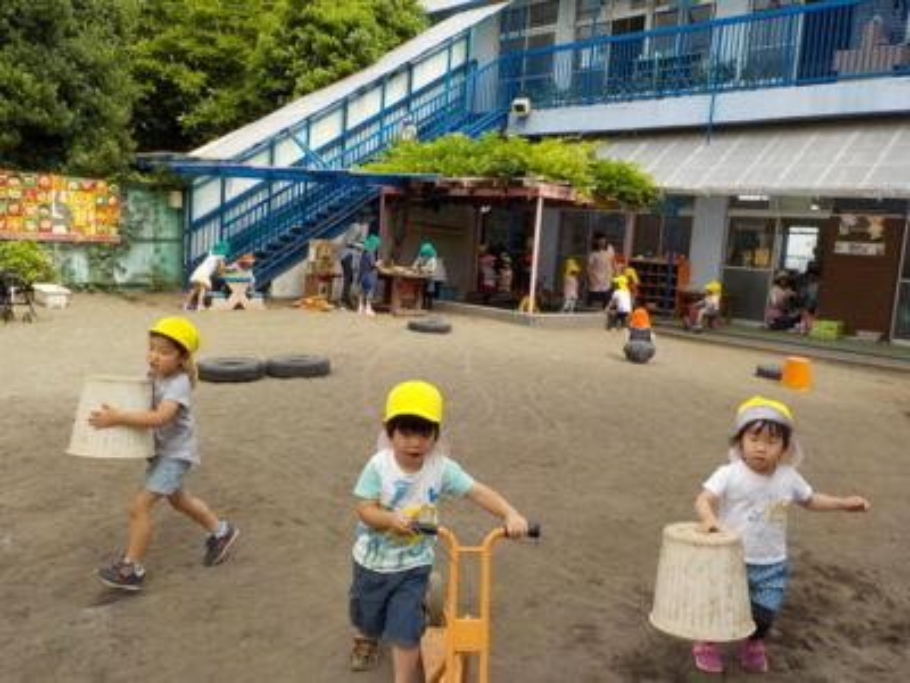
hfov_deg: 60.0
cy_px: 342
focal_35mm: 30
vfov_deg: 46.8
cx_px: 455
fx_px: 789
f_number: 3.3
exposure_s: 1/500
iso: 125
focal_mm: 4.1
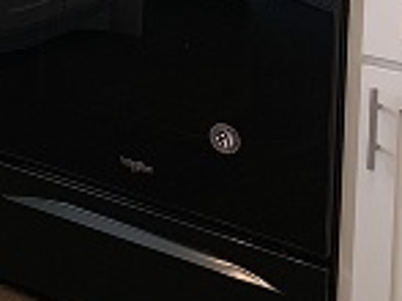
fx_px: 1311
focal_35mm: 113
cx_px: -369
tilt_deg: -2.9
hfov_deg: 14.7
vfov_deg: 11.9
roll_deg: -0.7
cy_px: -274
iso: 25
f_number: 1.8
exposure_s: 1/124
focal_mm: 4.25
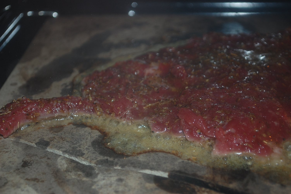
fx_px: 666
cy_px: 97
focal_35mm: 82
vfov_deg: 16.5
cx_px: 146
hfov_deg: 24.6
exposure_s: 1/125
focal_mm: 55
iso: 200
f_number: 5.6
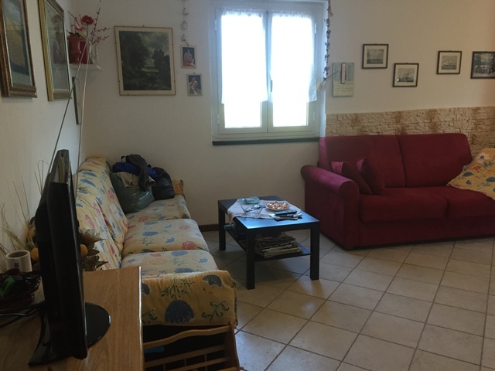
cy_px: 186
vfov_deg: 48.2
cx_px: 248
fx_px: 415
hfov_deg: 61.7
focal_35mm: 29
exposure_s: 1/33
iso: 160
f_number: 2.2
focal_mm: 4.15
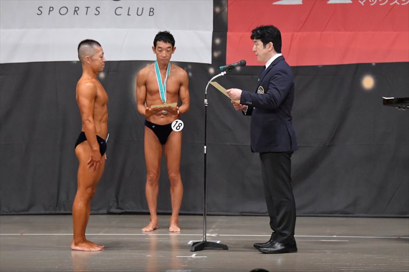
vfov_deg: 6.8
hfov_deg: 10.2
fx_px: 2294
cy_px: 136
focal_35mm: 202
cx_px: 204
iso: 5000
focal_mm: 135
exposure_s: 1/400
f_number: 5.6
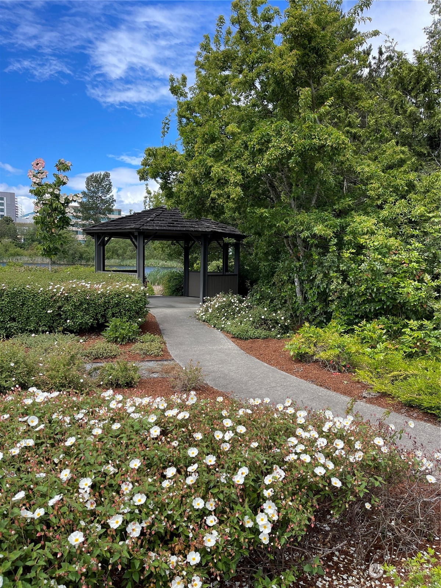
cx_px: 220
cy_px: 294
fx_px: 425
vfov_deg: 69.4
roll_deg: -2.8
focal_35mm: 25
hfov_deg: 54.9
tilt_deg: -4.8
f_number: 1.6
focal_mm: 5.1
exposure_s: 1/1739
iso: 32
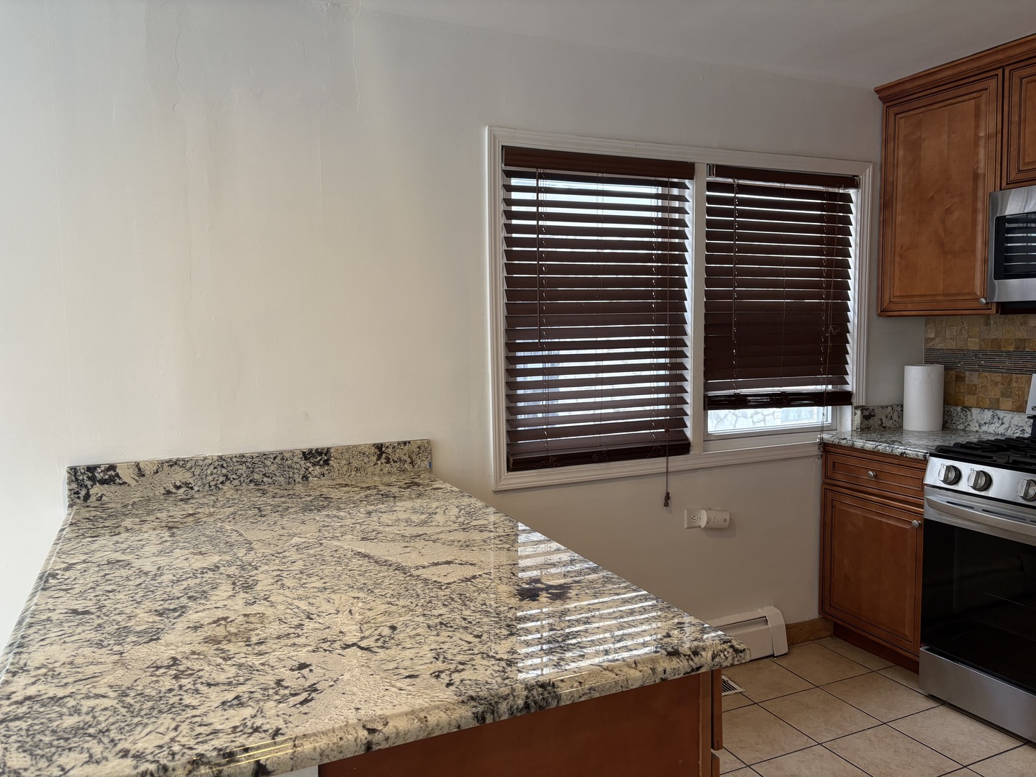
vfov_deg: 53.1
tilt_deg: -4.8
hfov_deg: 67.3
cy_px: 388
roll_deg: +0.8
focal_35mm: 26
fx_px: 778
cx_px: 518
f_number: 1.6
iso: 100
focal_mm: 5.96
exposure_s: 1/60
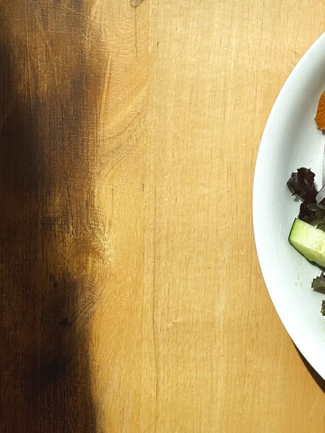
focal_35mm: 115
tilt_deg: -82.1
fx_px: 1439
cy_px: -28
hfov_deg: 12.6
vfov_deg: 16.6
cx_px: 375
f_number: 1.78
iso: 64
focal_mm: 6.76
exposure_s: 1/1754
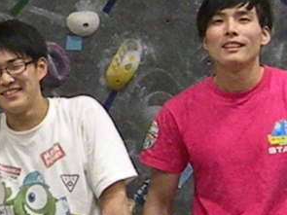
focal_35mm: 191
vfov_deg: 7.8
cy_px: 108
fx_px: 1583
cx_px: -71
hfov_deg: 10.2
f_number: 3.5
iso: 1600
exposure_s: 1/200
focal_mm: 9.8
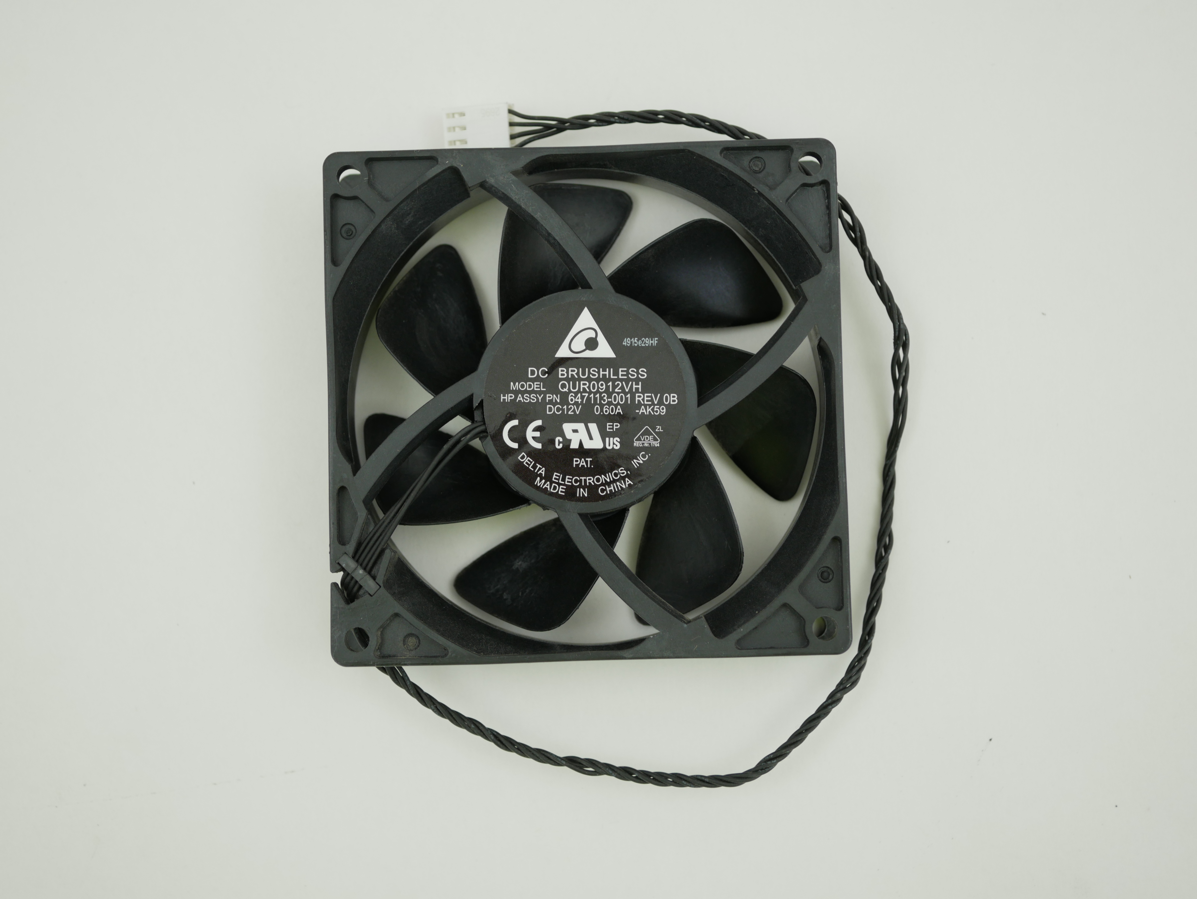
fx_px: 2076
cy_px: 450
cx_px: 598
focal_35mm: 60
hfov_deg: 32.2
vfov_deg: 24.4
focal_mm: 30
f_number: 3.5
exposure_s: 1/125
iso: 200
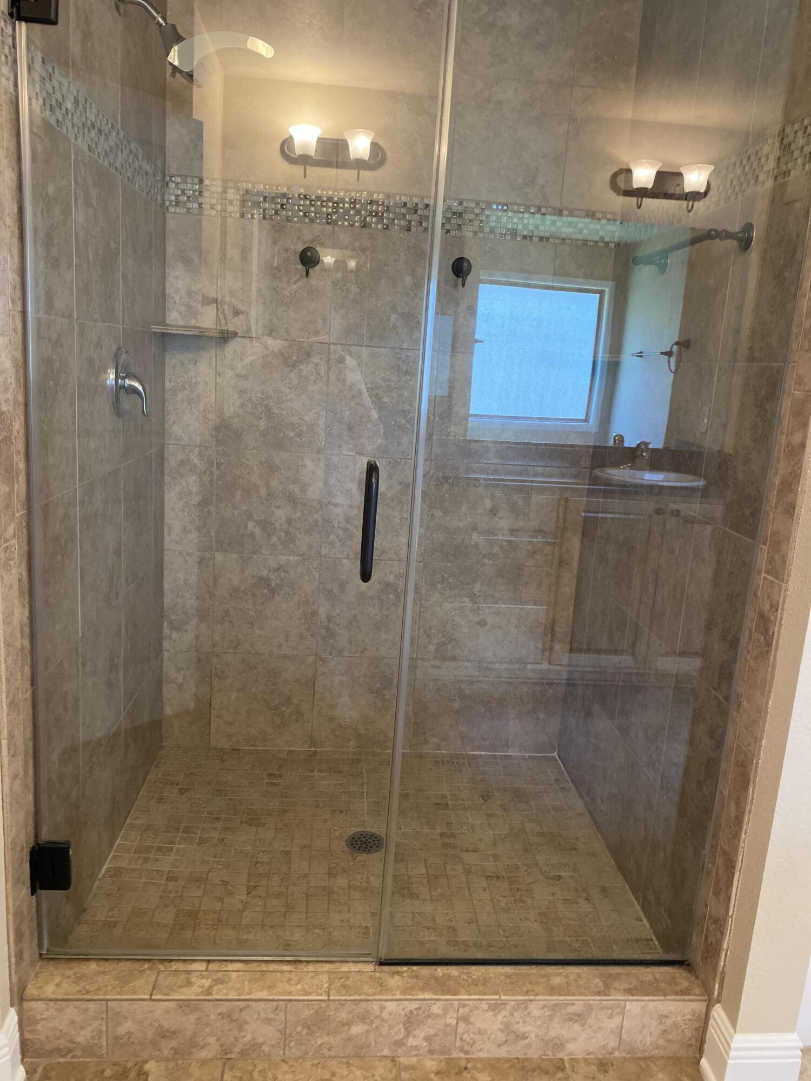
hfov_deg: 53.1
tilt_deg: -11.0
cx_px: 406
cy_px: 540
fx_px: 812
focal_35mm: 26
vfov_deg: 67.3
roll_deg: -3.6
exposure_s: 1/60
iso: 400
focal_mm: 4.25
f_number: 1.8
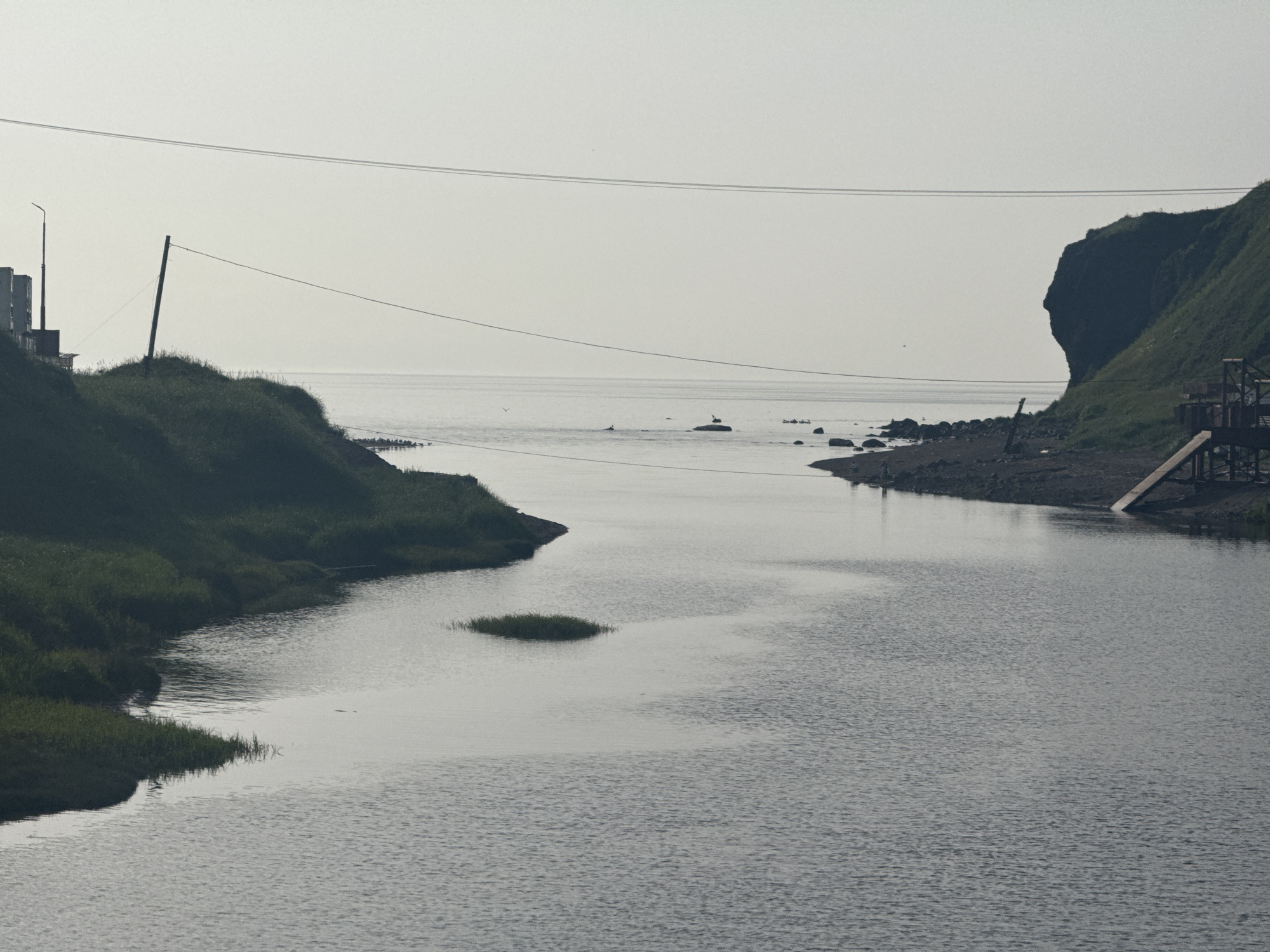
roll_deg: -0.9
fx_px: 4403
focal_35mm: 120
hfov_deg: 16.4
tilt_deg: -2.0
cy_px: 476
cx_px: 635
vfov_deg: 12.3
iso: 32
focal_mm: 15.66
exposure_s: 1/3509
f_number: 2.8
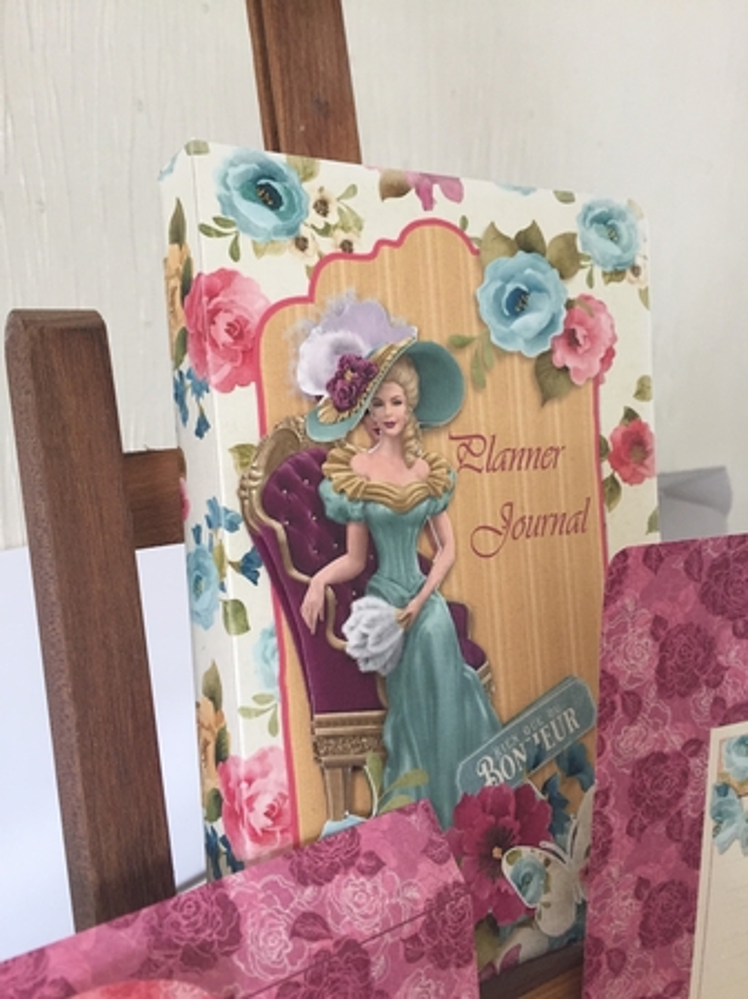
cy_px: 500
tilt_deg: -10.3
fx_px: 836
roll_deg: -0.5
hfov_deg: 48.2
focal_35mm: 29
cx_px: 374
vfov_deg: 61.7
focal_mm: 4.15
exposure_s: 1/33
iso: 160
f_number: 2.2
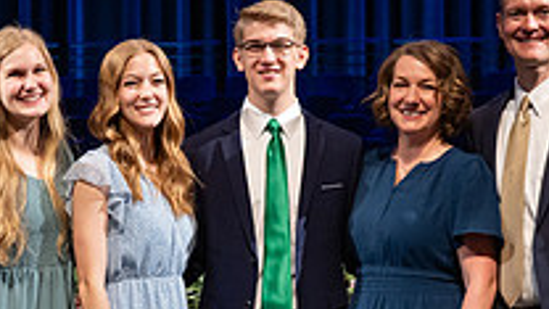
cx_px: 227
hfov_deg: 20.3
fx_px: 1529
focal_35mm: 105
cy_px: 292
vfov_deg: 11.4
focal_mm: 36
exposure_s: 1/160
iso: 1000
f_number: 2.8
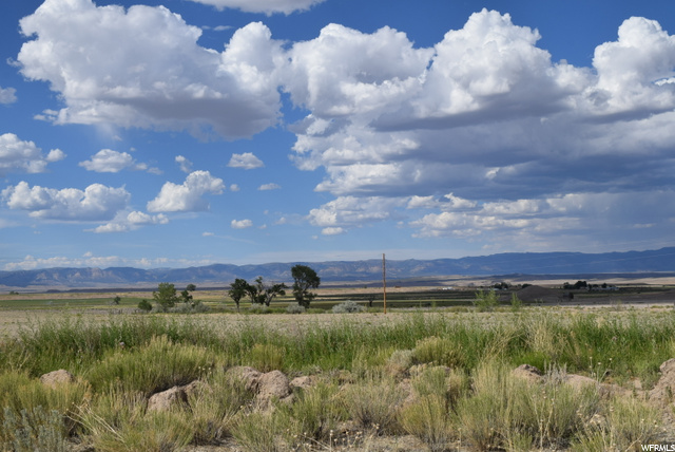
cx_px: 338
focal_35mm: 45
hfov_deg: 43.6
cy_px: 226
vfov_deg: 29.9
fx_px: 844
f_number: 11
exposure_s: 1/500
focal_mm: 30
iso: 200
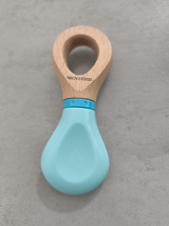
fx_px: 150
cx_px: 84
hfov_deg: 58.9
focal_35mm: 23
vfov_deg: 73.9
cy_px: 113
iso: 800
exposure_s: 1/33.3
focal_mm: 6.57
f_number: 1.6
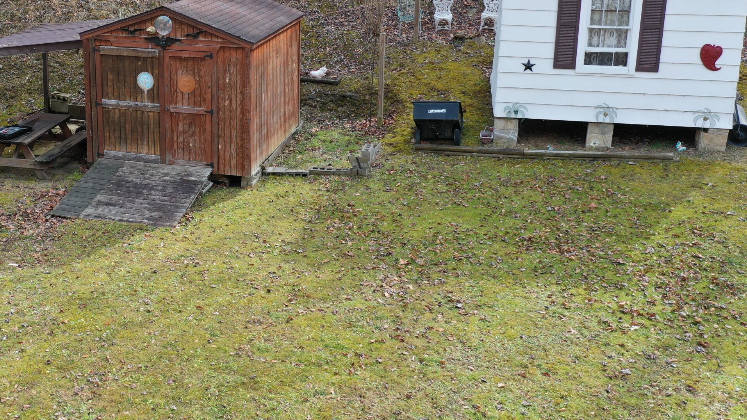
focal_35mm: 46
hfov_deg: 43.5
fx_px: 911
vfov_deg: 25.8
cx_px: 214
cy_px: 130
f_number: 4.5
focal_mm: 10.26
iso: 100
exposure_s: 1/120
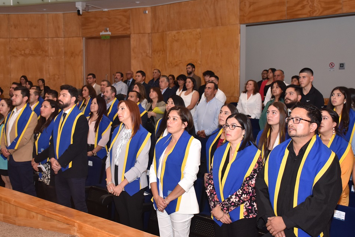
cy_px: 118
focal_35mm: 48
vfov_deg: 28.1
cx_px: 157
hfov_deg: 41.1
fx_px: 473
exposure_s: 1/200
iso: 800
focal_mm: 24
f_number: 3.8
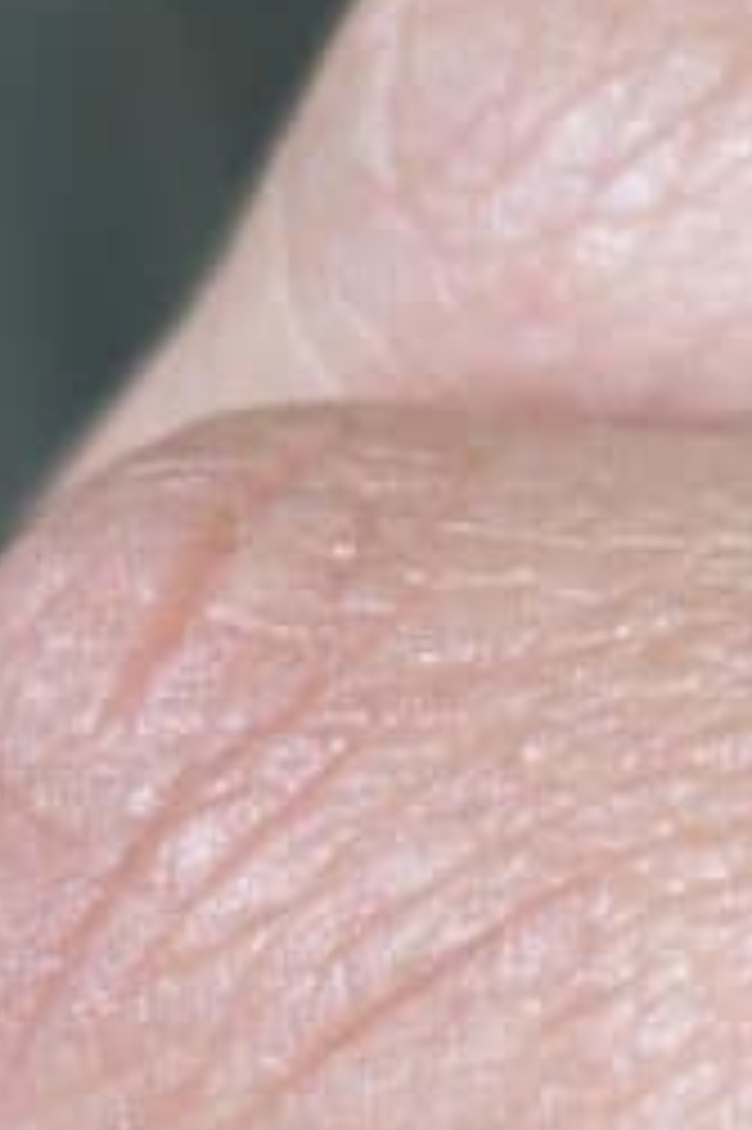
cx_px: 1693
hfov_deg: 6.0
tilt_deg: -38.5
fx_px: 6934
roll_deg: +7.7
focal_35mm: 221
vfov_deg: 9.3
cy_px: 14
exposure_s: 1/100
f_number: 1.6
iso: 64
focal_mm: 5.96
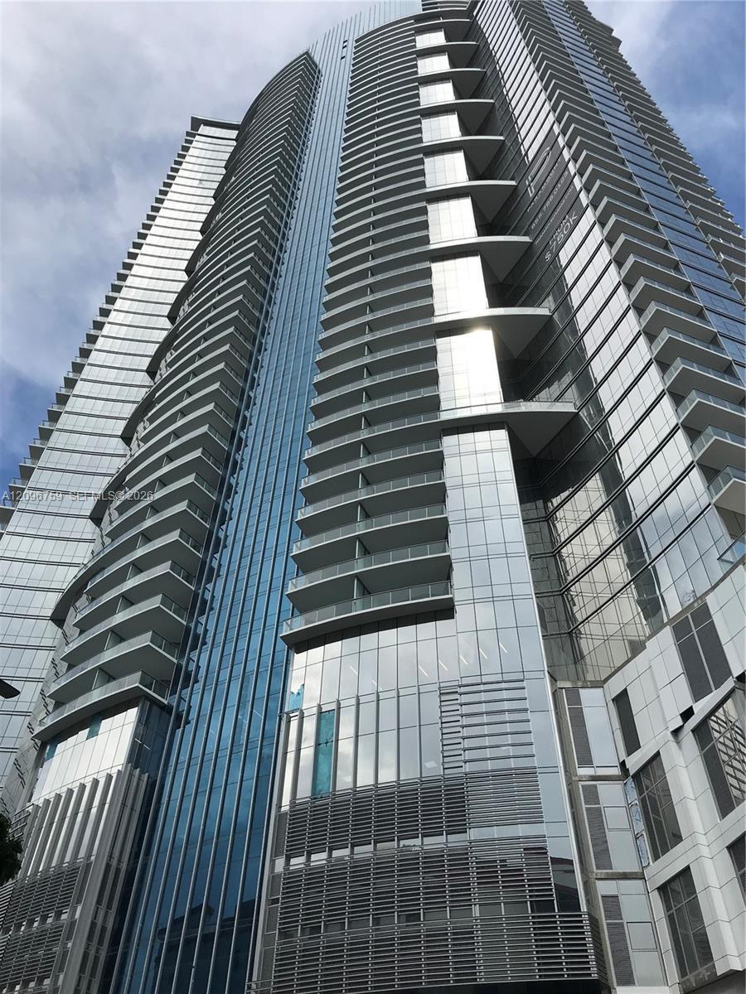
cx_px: 373
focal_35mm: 28
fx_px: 805
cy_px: 497
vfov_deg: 63.4
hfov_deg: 49.7
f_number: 1.8
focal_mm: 3.99
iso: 20
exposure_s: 1/2519
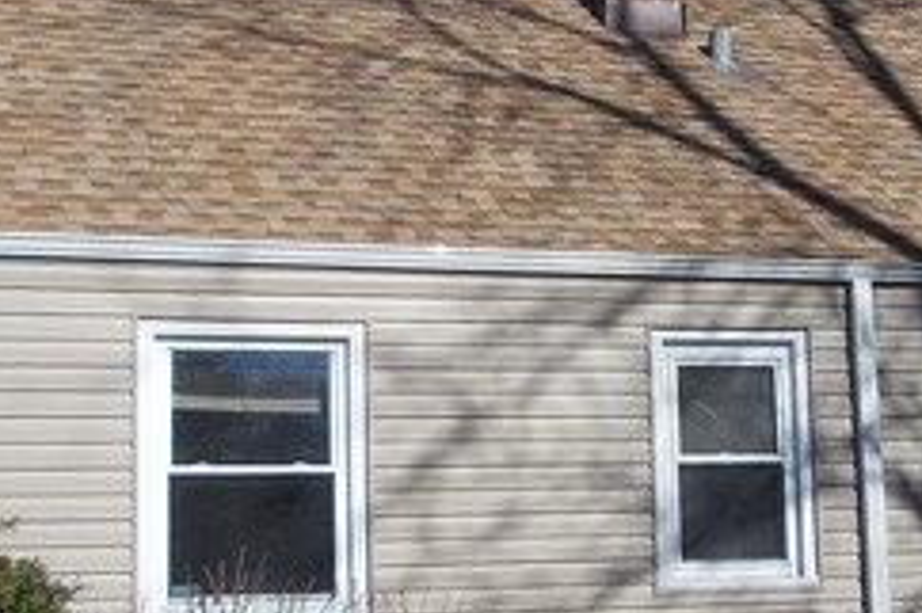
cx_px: 655
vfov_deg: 17.7
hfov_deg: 26.1
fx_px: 1971
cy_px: 312
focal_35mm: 77
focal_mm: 4
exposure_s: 1/1600
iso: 80
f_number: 2.7
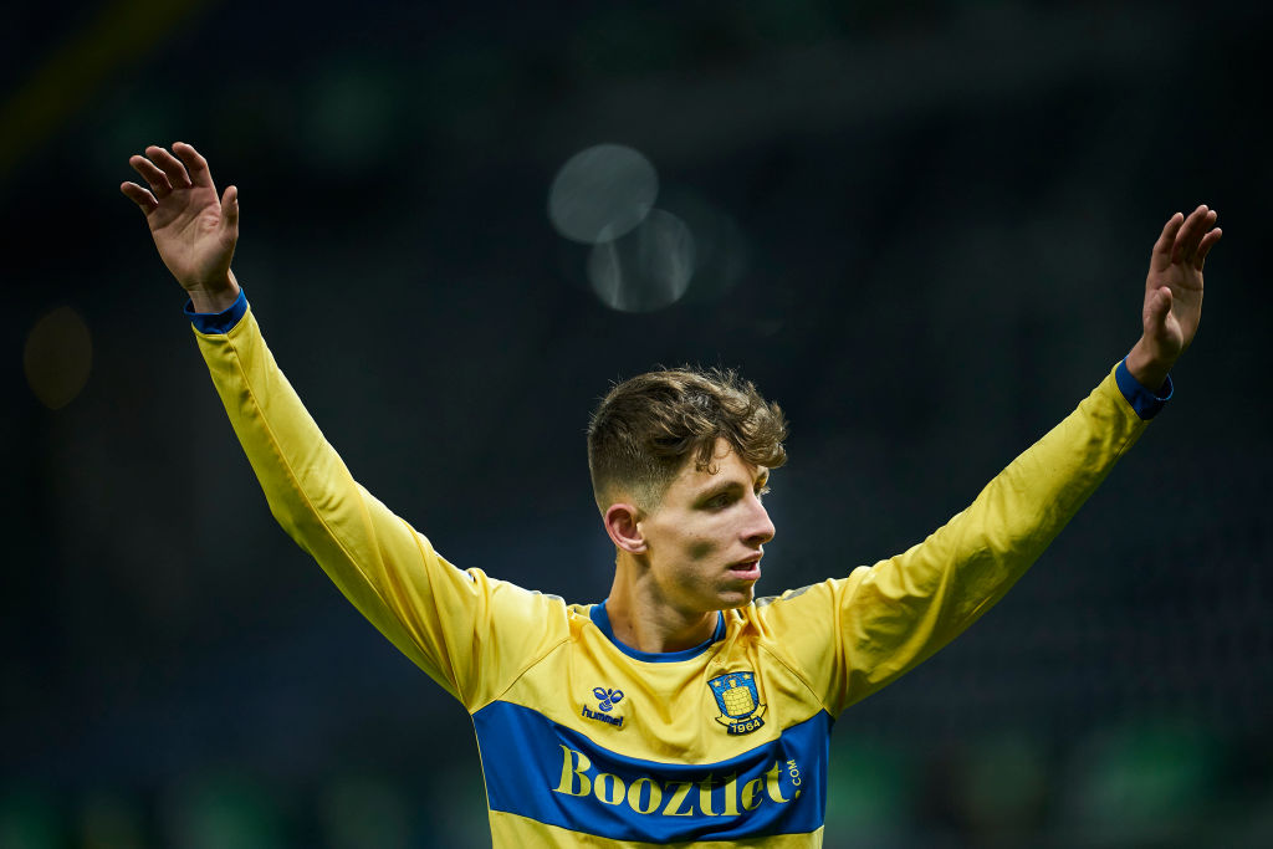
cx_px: 636
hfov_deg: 5.2
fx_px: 14145
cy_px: 424
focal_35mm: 400
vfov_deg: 3.4
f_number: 2.8
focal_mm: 400
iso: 2500
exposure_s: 1/1250
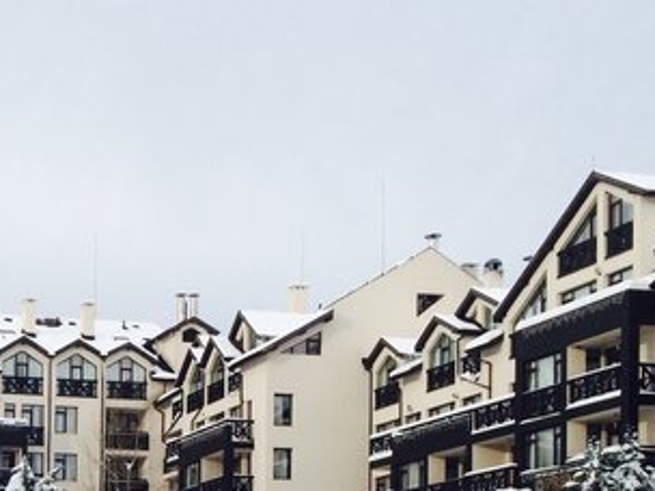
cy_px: 594
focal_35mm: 79
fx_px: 1495
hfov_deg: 23.3
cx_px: -58
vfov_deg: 17.7
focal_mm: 4.12
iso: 32
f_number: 2.2
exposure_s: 1/873
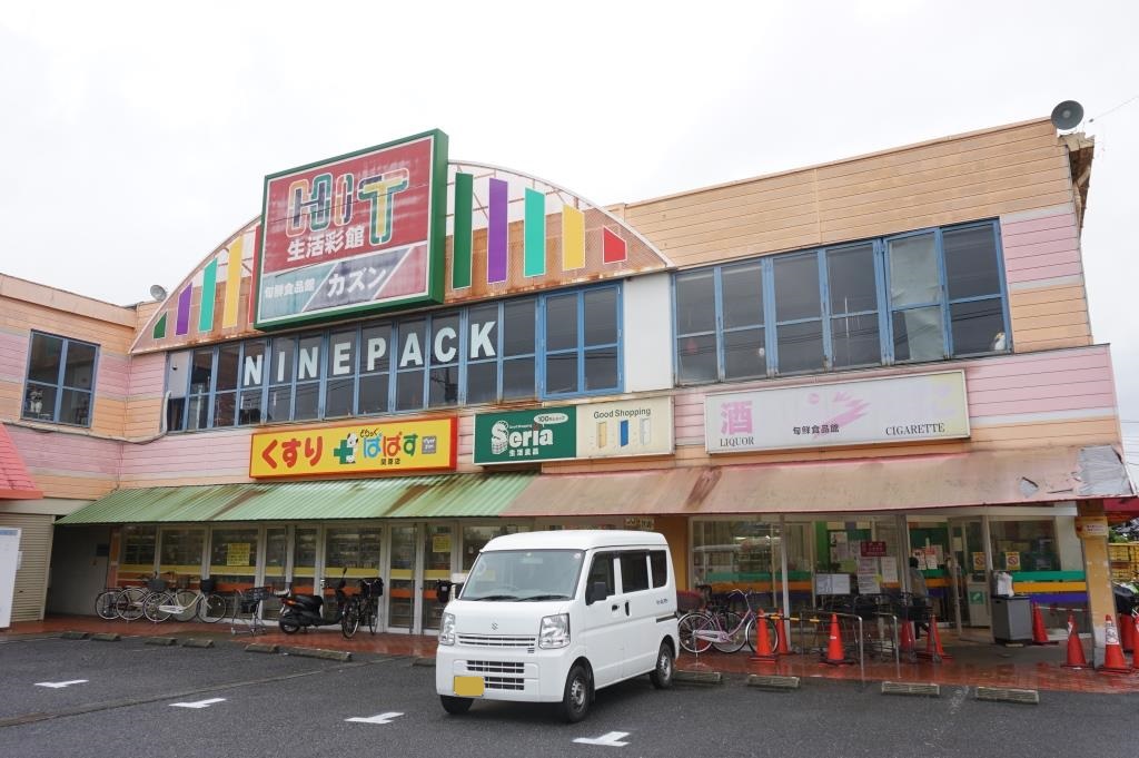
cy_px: 379
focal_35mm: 27
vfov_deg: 47.9
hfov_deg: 67.4
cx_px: 570
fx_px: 854
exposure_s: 1/80
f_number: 5.6
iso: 100
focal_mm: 18
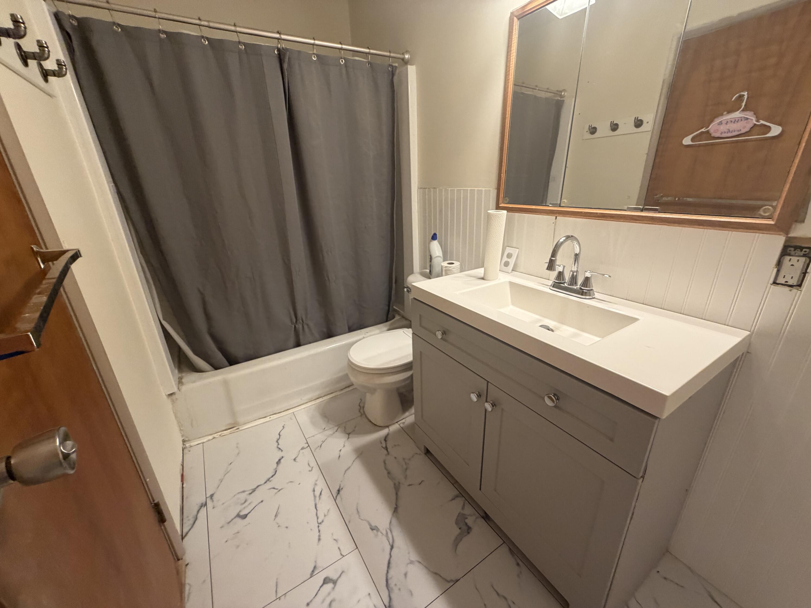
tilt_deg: -21.1
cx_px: 406
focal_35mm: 14
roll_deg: +2.9
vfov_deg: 85.7
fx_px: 328
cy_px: 304
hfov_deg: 102.1
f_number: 2.2
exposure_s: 1/120
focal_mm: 2.22
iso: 250
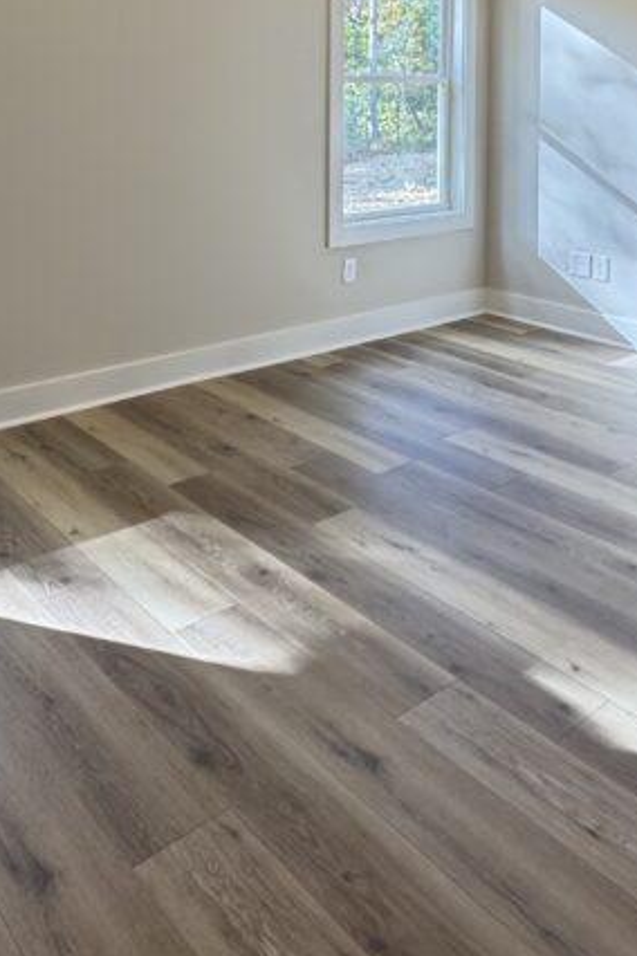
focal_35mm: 35
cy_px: 99
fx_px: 929
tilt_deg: -1.3
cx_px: 348
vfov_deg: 48.8
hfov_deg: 37.8
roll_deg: -0.9
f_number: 2.2
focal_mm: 2.22
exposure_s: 1/120
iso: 160
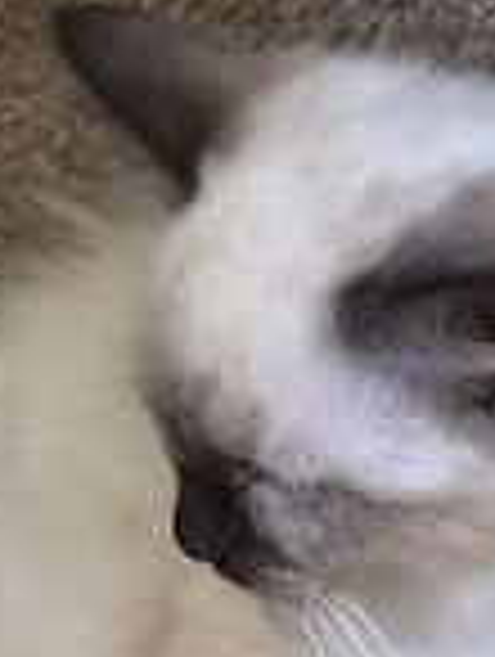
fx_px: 1198
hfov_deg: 23.3
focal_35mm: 63
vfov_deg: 29.9
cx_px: 212
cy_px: 526
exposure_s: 1/100
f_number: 1.8
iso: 1250
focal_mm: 5.4
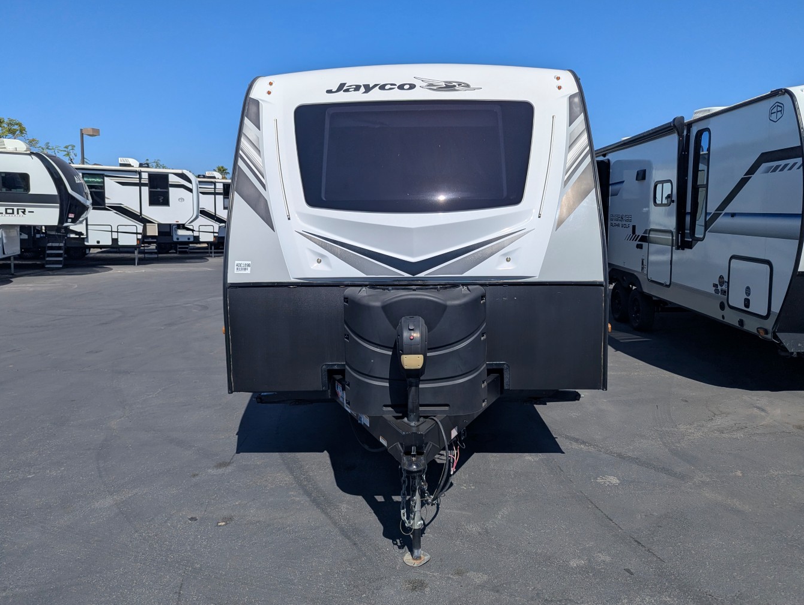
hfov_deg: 69.3
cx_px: 409
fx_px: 581
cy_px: 295
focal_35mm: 25
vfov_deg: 55.0
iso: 49
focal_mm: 6.81
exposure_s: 1/4348
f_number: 1.85
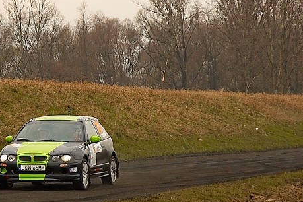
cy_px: 63
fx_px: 1540
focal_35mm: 183
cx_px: 128
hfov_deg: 11.2
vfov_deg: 7.5
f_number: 6.3
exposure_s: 1/500
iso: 400
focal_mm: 70
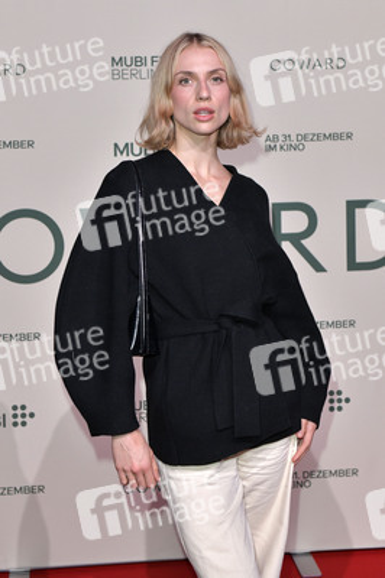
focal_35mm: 60
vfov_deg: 33.4
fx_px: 964
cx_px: 192
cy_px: 289
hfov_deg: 22.6
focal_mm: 60
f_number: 6.3
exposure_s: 1/250
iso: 2500
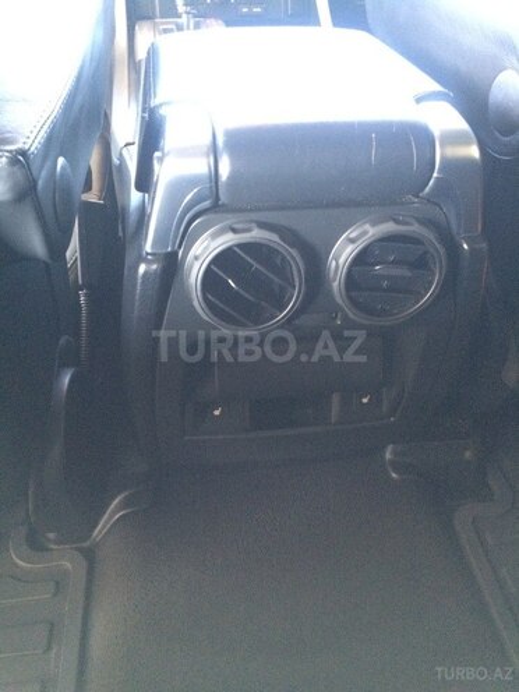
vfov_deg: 61.7
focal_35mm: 29
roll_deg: -1.9
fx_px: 580
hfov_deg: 48.2
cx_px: 260
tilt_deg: -38.1
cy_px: 346
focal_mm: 4.15
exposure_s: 1/17
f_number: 2.2
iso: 400
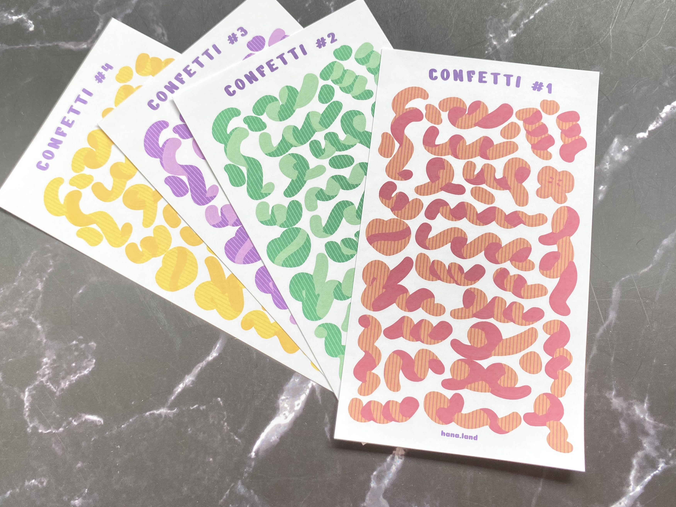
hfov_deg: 60.0
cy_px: 227
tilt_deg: -80.5
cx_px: 337
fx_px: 586
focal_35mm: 30
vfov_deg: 46.7
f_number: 1.8
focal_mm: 4.25
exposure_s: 1/121
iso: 32
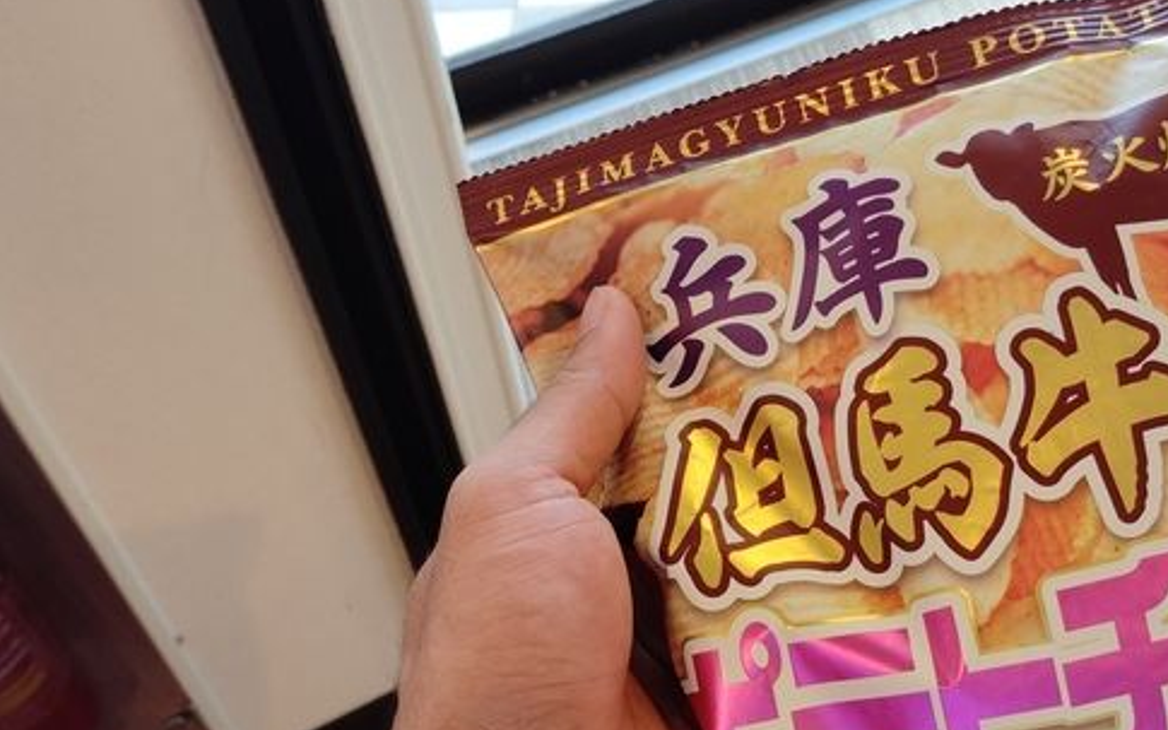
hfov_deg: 40.1
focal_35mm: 50
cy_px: 530
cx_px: 709
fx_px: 1591
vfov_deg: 25.6
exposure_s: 1/100
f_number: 1.8
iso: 348
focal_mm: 4.22
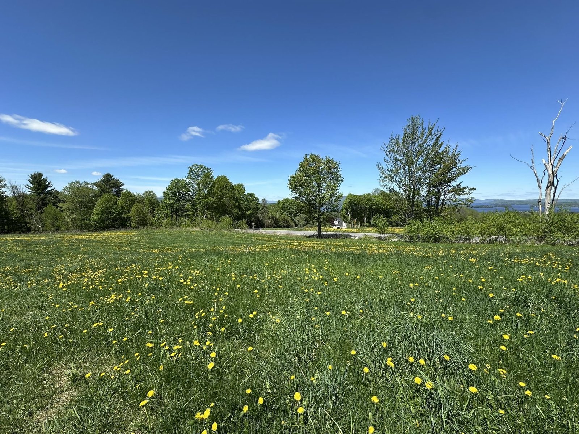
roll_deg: +0.8
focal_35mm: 14
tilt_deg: -3.6
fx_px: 234
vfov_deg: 85.7
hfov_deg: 102.1
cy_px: 217
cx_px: 290
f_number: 2.2
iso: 40
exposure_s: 1/1553
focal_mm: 2.22
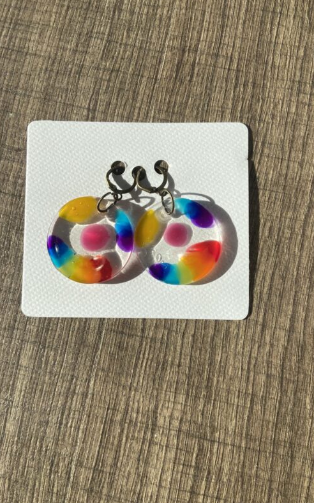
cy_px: 252
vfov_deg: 66.5
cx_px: 158
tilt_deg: -83.6
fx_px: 383
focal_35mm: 28
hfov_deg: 44.5
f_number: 1.8
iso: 32
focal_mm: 4.25
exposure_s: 1/2463
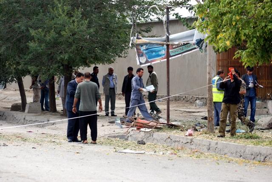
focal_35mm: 248
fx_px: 1872
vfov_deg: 5.6
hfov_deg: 8.3
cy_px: 91
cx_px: 136
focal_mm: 165
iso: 250
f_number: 5
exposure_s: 1/400
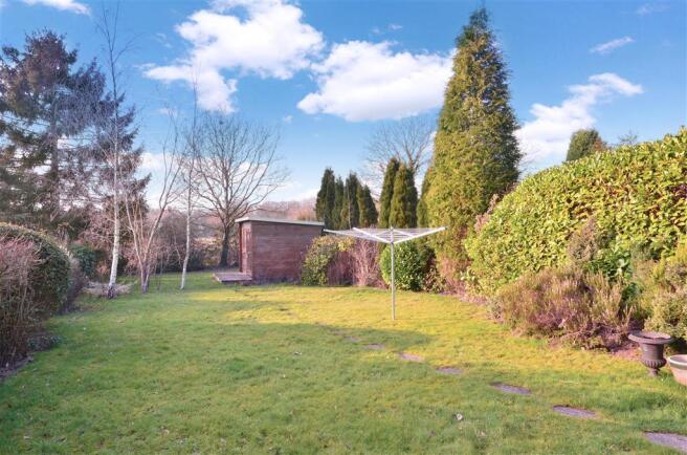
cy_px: 228
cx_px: 344
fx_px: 400
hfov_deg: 81.3
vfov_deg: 59.2
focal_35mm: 21
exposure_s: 1/40
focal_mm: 14
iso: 640
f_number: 14
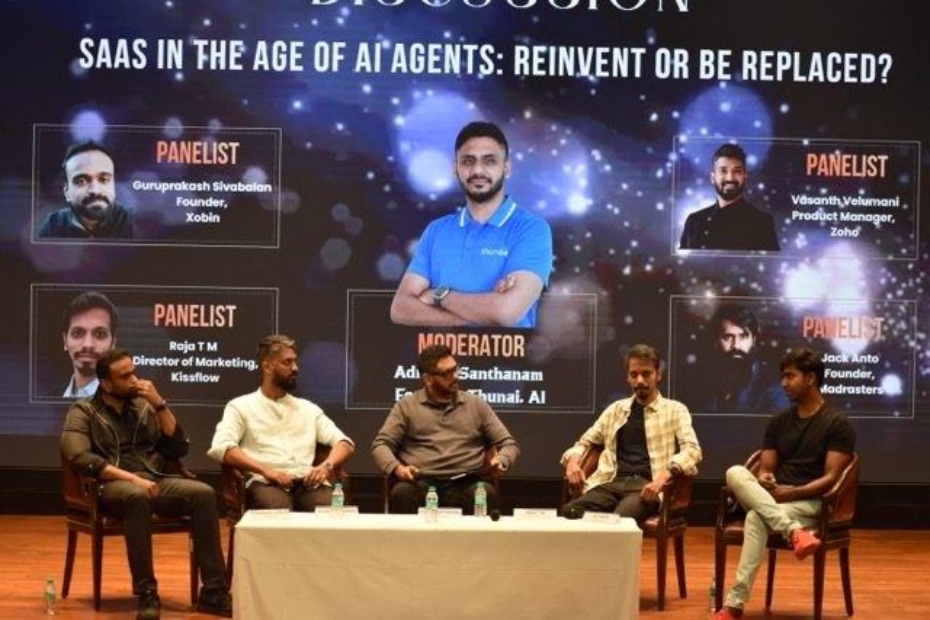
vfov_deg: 13.0
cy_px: 310
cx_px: 465
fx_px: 2713
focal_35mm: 105
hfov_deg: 19.5
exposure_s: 1/250
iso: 720
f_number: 4.5
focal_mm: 70
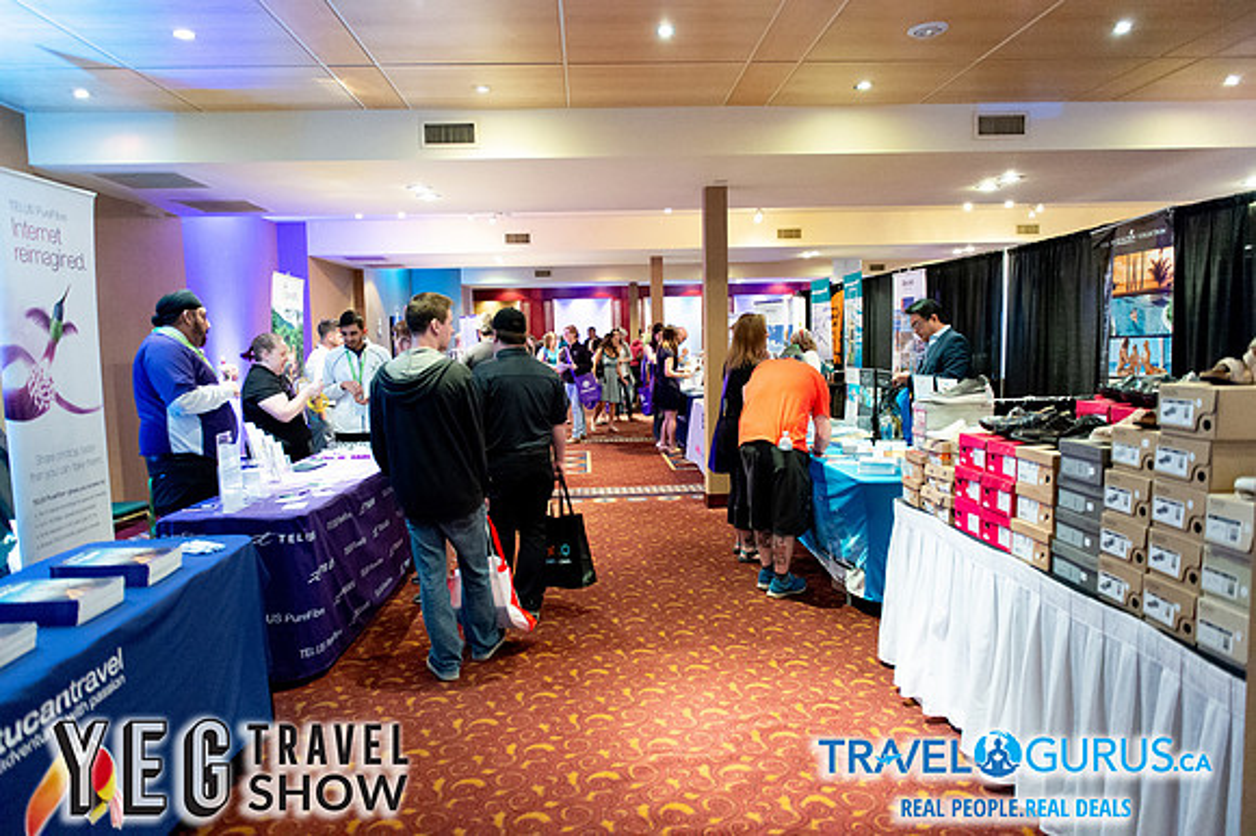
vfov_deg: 53.1
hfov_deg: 73.8
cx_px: 628
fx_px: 837
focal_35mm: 24
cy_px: 418
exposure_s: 1/125
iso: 8000
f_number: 2.8
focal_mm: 24
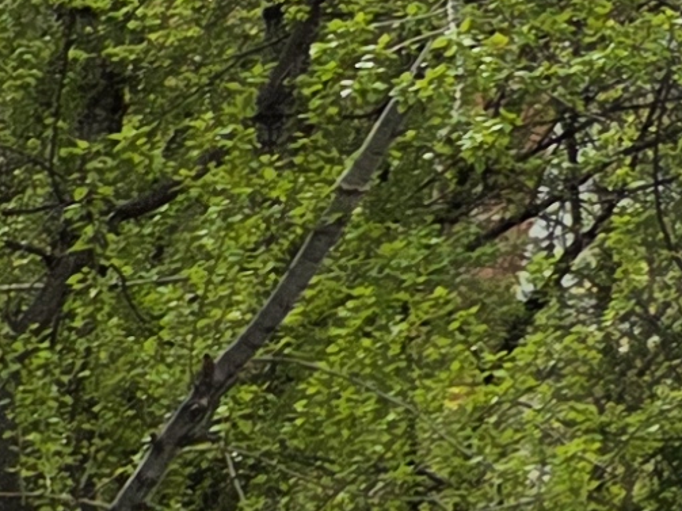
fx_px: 3605
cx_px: 2309
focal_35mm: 183
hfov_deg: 8.3
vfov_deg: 7.8
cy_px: -481
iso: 80
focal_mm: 5.4
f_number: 1.8
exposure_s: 1/7891
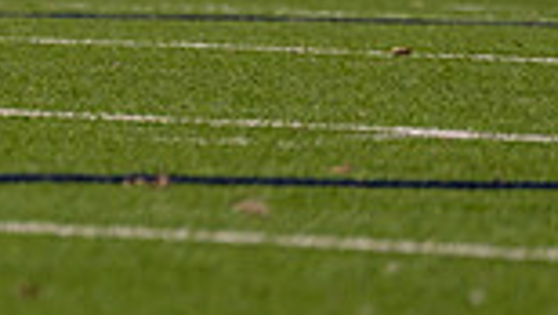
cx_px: -251
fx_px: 21136
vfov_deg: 0.9
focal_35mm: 1427
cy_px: -344
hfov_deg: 1.5
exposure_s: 1/1600
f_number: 4
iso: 800
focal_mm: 280
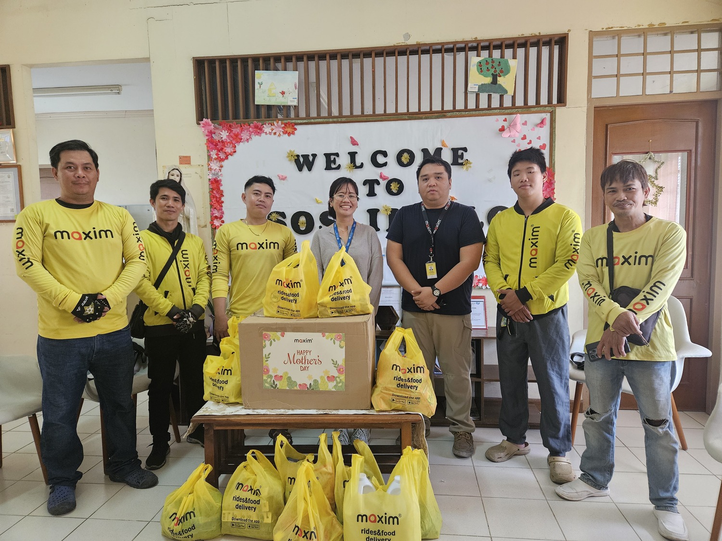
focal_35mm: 23
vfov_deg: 58.9
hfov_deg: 73.9
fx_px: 480
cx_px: 361
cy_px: 270
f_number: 1.8
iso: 640
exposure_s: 1/120
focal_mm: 5.4
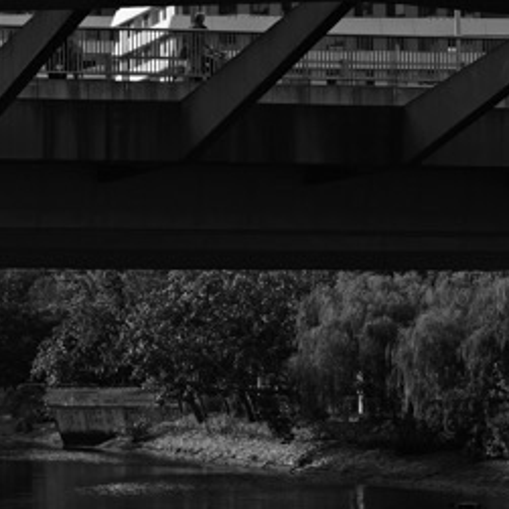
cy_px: 162
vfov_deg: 9.4
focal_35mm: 186
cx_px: -276
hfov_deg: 9.1
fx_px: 3094
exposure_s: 1/500
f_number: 5
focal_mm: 43
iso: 100
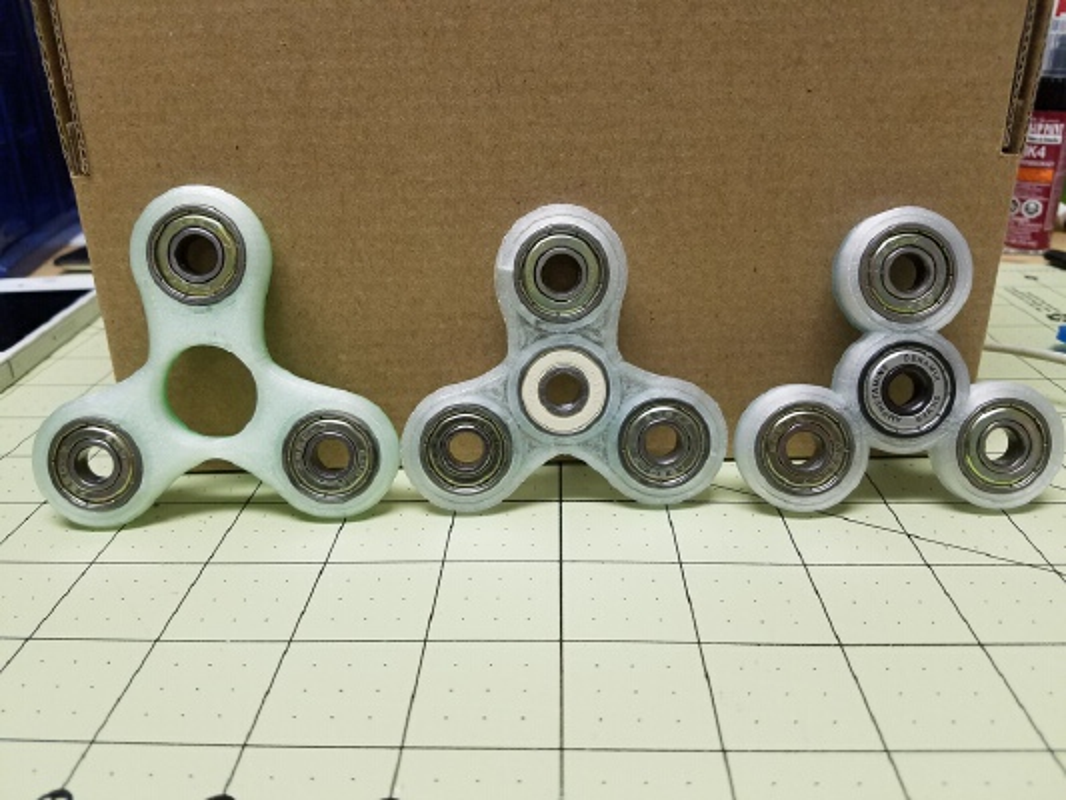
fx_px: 801
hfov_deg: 67.3
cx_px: 533
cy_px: 400
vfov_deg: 53.1
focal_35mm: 26
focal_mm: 4.2
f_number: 1.7
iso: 160
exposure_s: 1/60
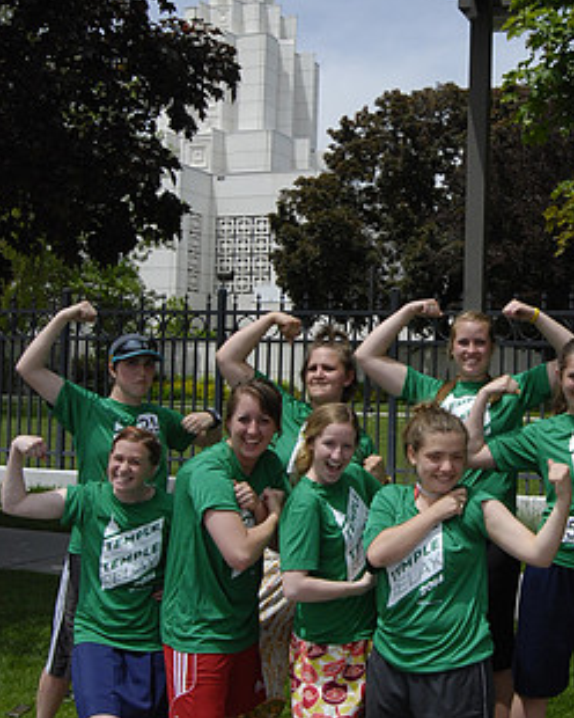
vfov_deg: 32.5
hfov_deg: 25.9
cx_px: 442
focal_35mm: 58
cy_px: 320
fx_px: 1232
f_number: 10
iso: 400
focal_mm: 22
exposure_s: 1/800
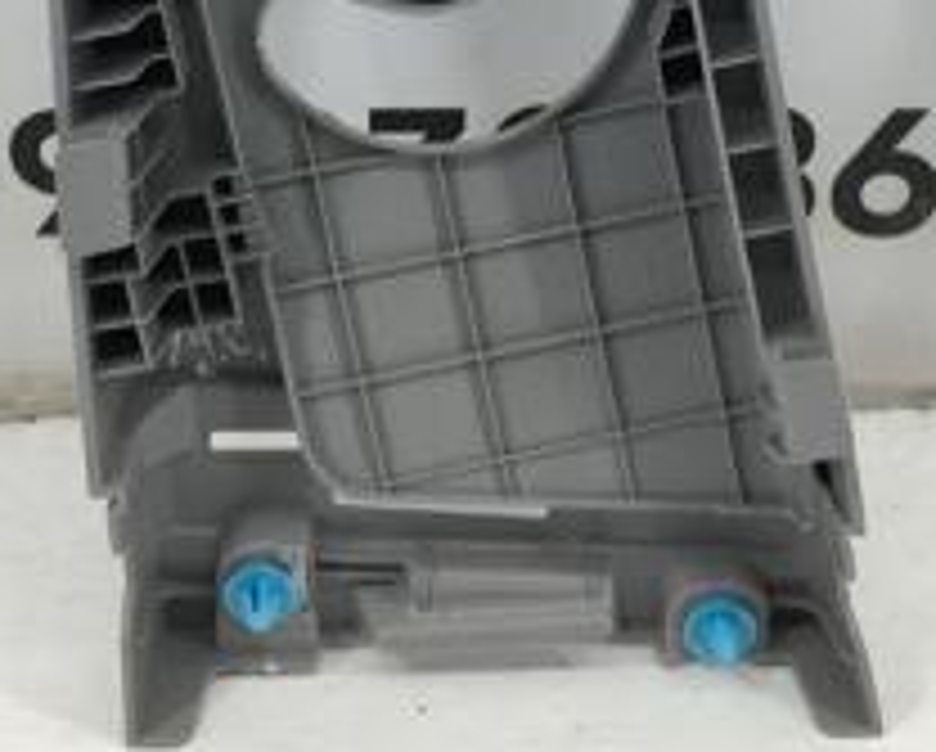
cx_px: 432
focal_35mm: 87
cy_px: -180
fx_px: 2413
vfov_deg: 16.8
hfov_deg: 21.9
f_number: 2.2
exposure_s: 1/50
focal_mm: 4.15
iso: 25
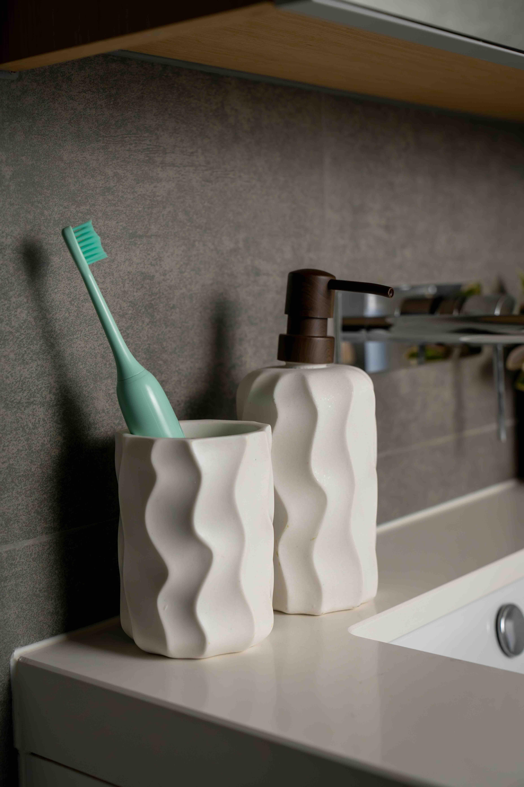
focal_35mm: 51
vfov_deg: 38.9
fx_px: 1113
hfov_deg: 26.5
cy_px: 394
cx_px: 262
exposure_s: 1/250
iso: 2000
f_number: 5
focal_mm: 51
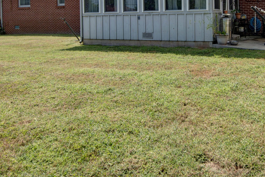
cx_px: 189
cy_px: 23
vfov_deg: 36.8
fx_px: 250
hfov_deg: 53.9
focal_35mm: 34
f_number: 6.7
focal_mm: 16
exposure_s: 1/250
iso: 100
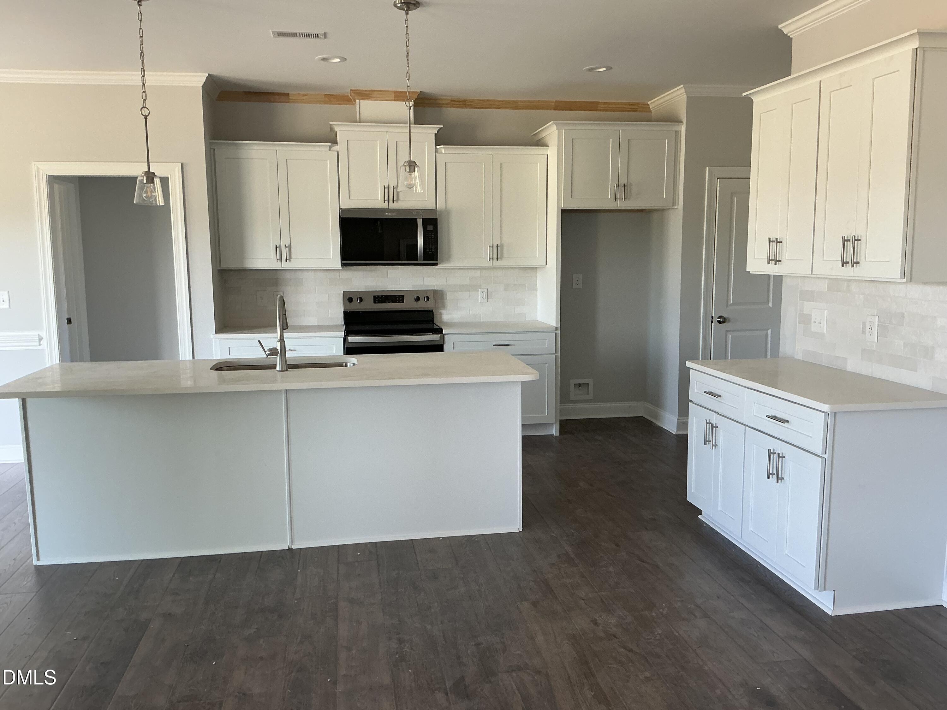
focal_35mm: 28
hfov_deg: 63.4
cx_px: 474
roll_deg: +0.3
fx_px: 766
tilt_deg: -7.6
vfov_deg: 49.7
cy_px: 355
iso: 100
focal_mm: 3
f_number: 1.8
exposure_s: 1/60
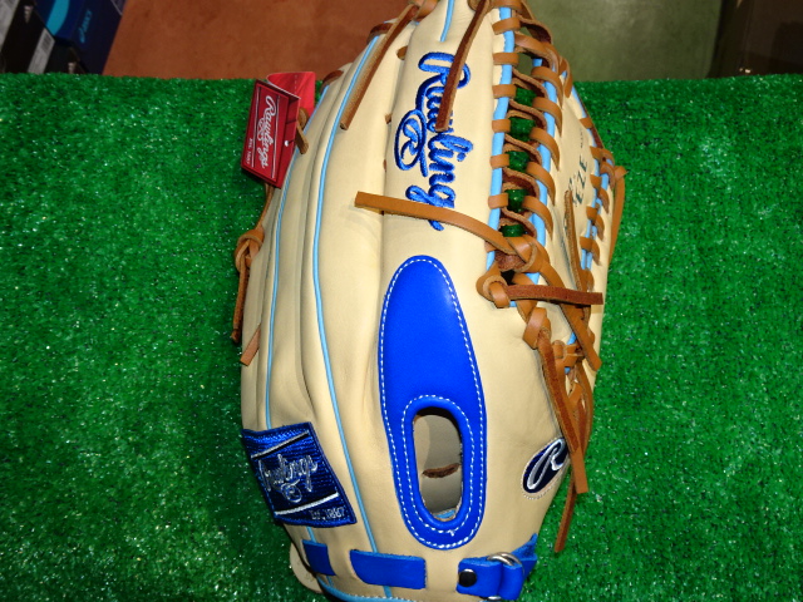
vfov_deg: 38.7
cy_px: 301
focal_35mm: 37
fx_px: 858
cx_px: 402
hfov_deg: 50.1
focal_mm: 6.37
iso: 200
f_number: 4
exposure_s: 1/40
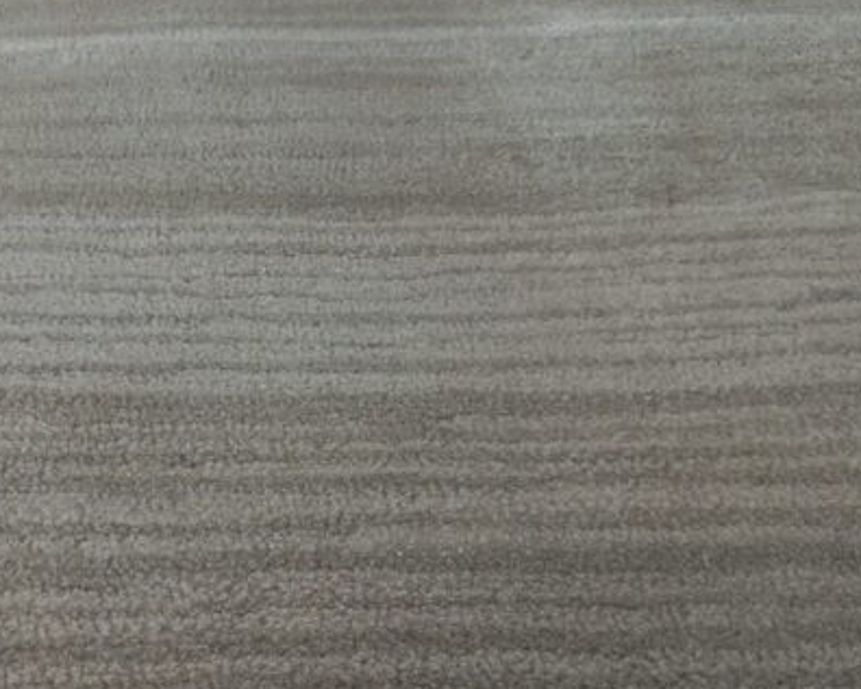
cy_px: 476
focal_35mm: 37
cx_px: 274
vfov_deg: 39.5
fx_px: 943
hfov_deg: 48.1
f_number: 1.8
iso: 160
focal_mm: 4.6
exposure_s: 1/50
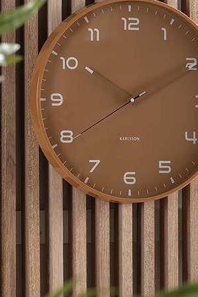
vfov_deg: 7.6
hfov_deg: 5.1
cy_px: 125
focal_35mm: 271
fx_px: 2234
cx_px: 116
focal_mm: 200
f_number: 10
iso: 100
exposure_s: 1/125
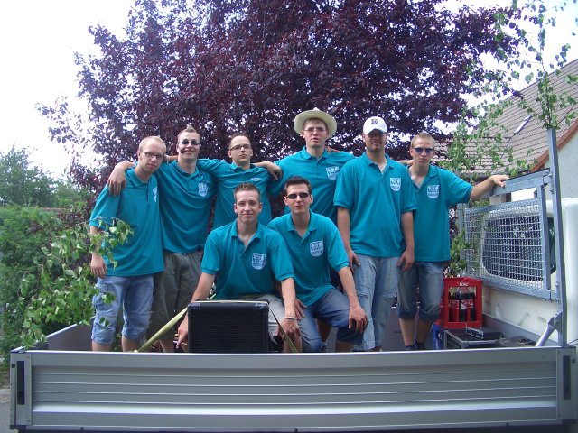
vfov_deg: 40.7
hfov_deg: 52.6
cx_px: 289
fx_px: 584
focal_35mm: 35
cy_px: 216
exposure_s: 1/200
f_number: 2.6
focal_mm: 5.8
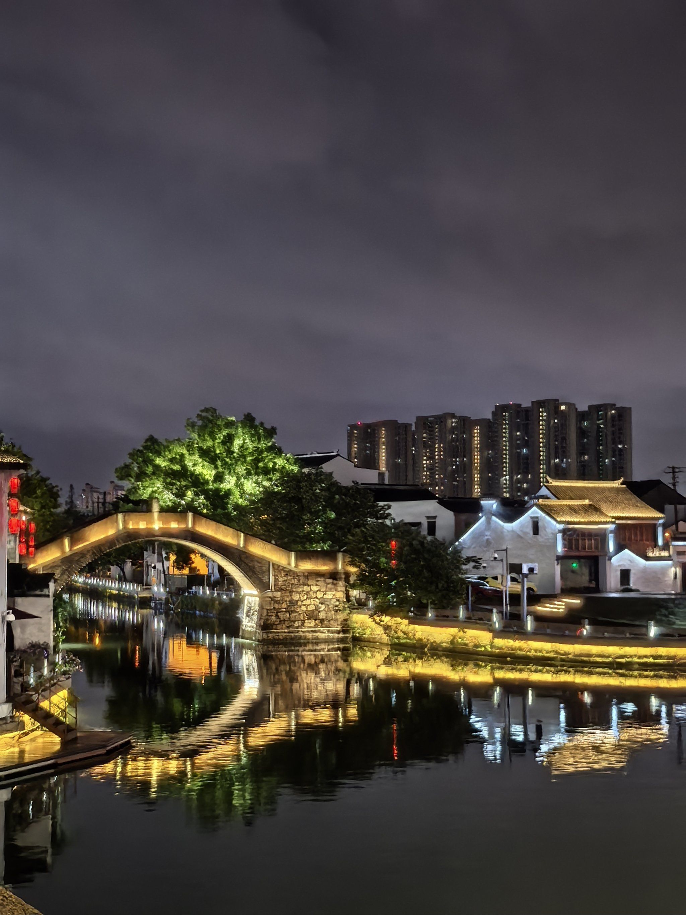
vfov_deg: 32.2
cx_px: 343
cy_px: 458
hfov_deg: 24.4
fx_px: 1586
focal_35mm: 60
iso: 640
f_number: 1.4
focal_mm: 5.75
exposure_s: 1/33.3
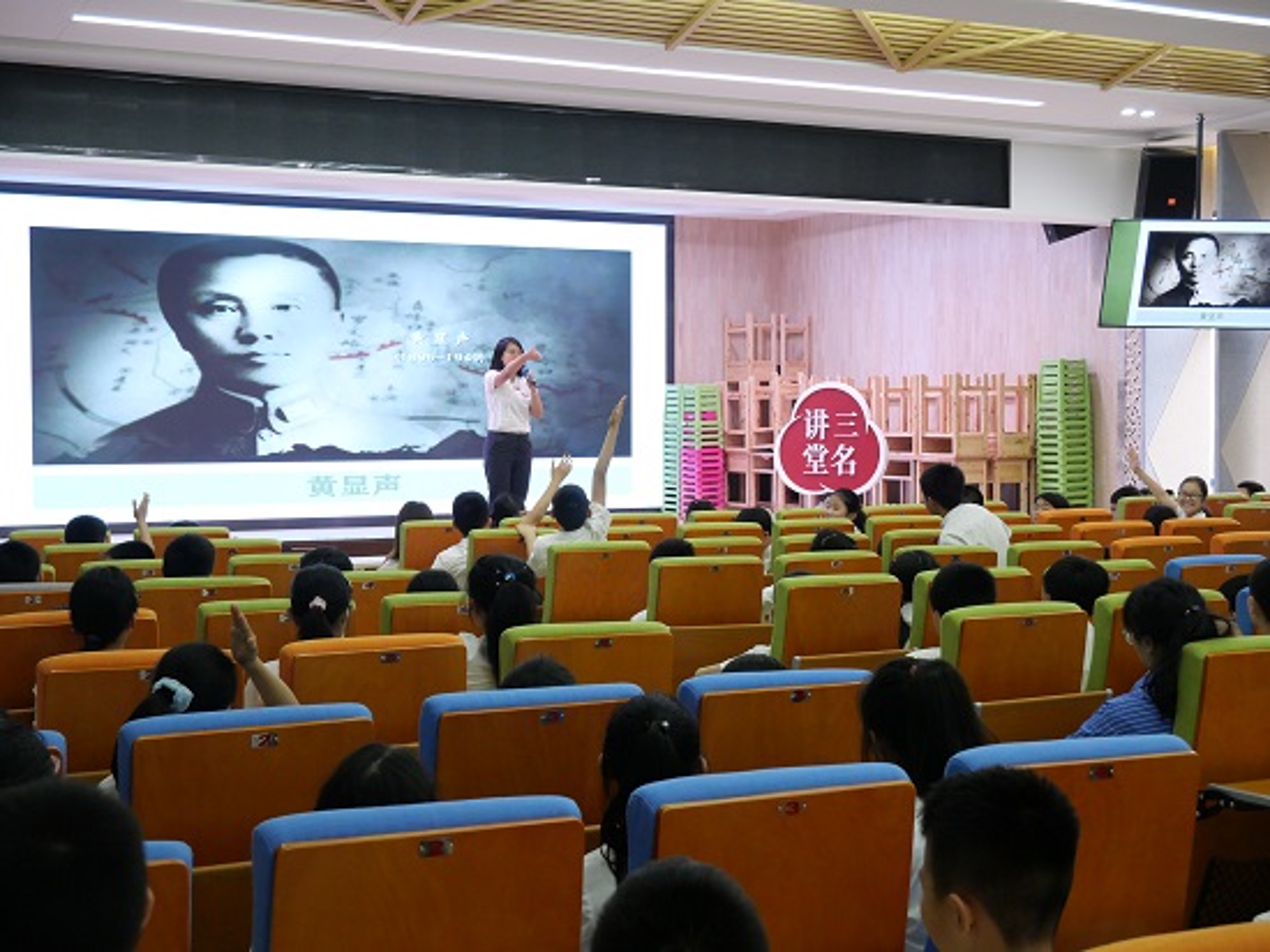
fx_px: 1834
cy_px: 476
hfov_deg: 38.2
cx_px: 635
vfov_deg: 29.1
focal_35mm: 50
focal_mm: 25
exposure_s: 1/60
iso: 2000
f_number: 6.3
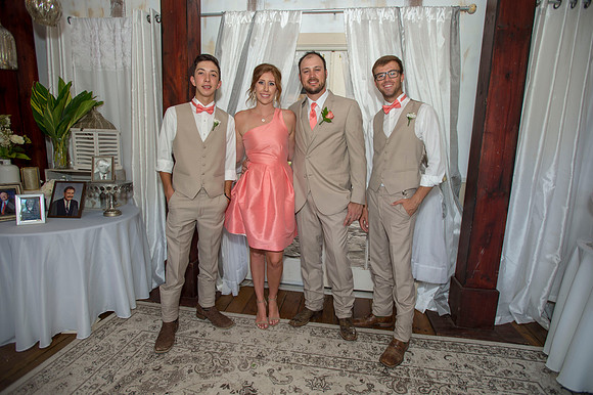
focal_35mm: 19
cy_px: 198
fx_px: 313
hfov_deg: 86.9
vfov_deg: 64.5
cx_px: 296
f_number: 3.2
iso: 200
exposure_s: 1/100
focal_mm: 19
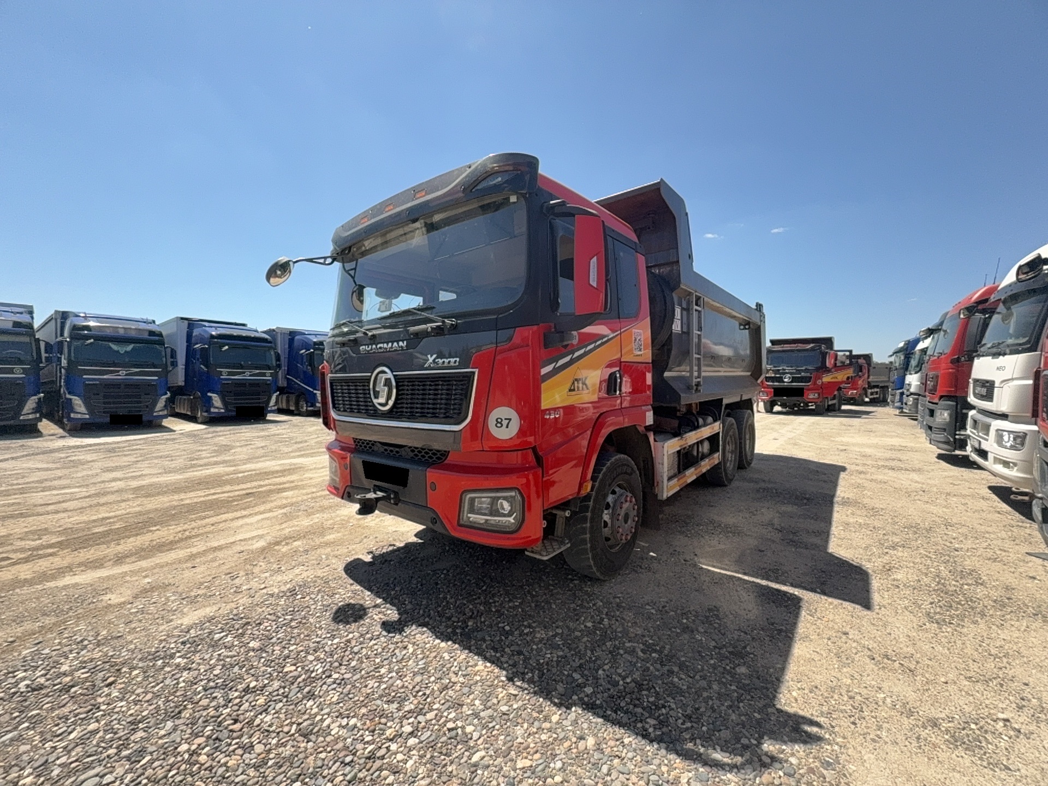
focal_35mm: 14
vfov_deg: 85.7
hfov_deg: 102.1
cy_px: 393
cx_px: 524
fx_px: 424
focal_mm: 2.22
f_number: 2.2
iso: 16
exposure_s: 1/724
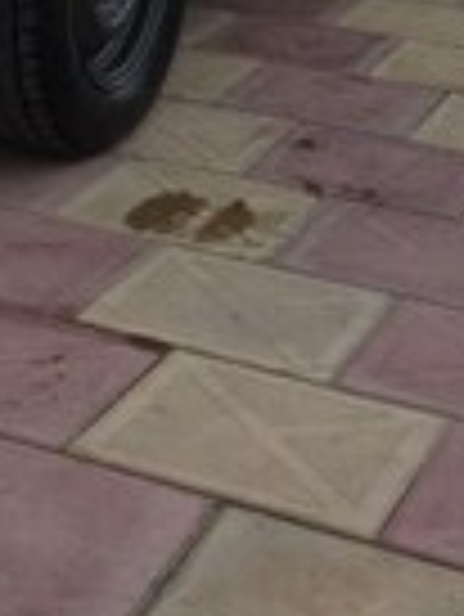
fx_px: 1874
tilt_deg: -4.9
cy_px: -256
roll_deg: -2.8
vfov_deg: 17.2
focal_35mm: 105
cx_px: -113
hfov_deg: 13.7
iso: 32
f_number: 2.2
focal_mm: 4.15
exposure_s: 1/760
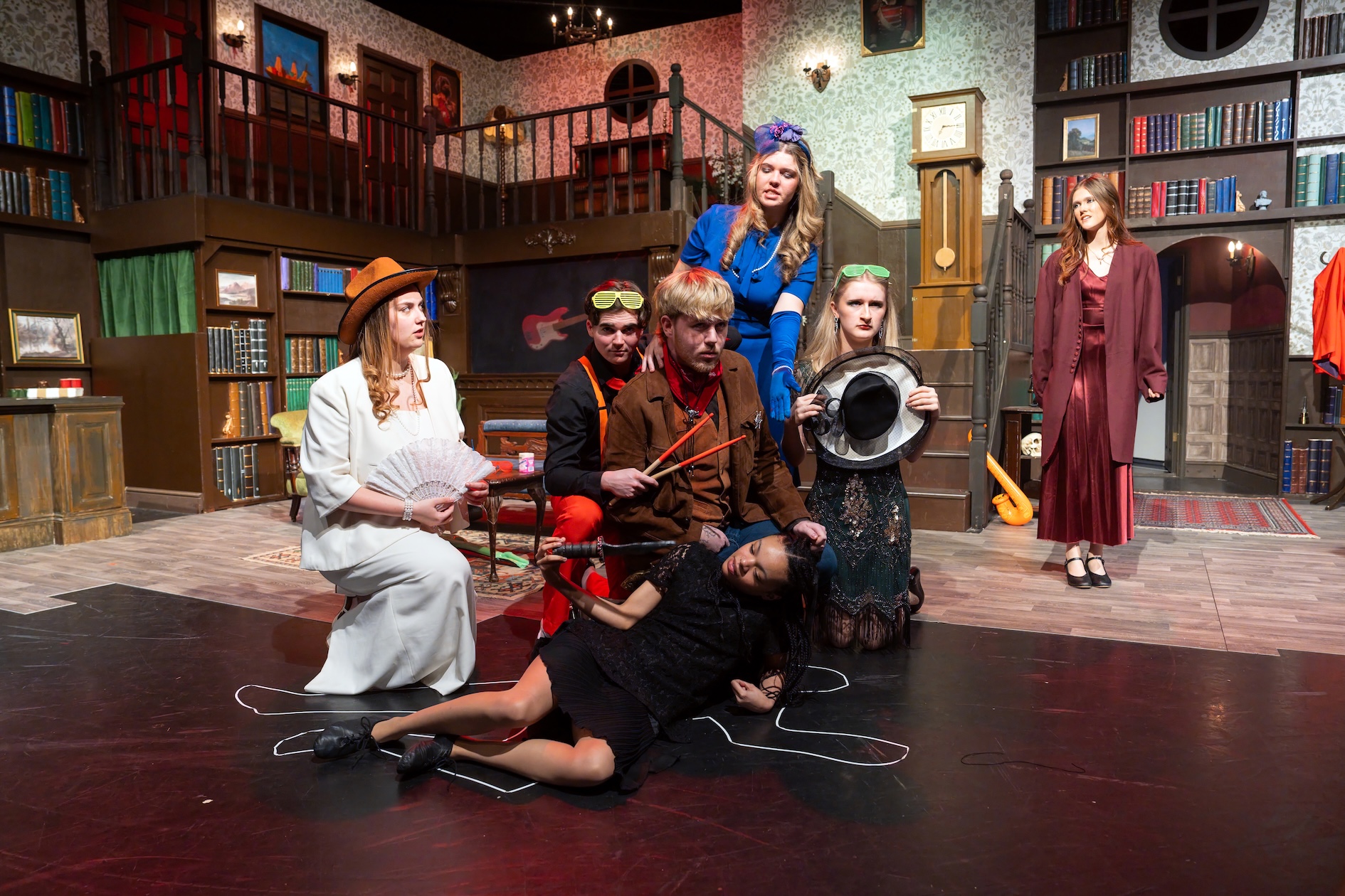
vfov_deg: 53.1
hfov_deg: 73.7
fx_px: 897
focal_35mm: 24
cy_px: 448
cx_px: 672
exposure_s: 1/200
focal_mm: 24
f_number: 4
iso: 3200
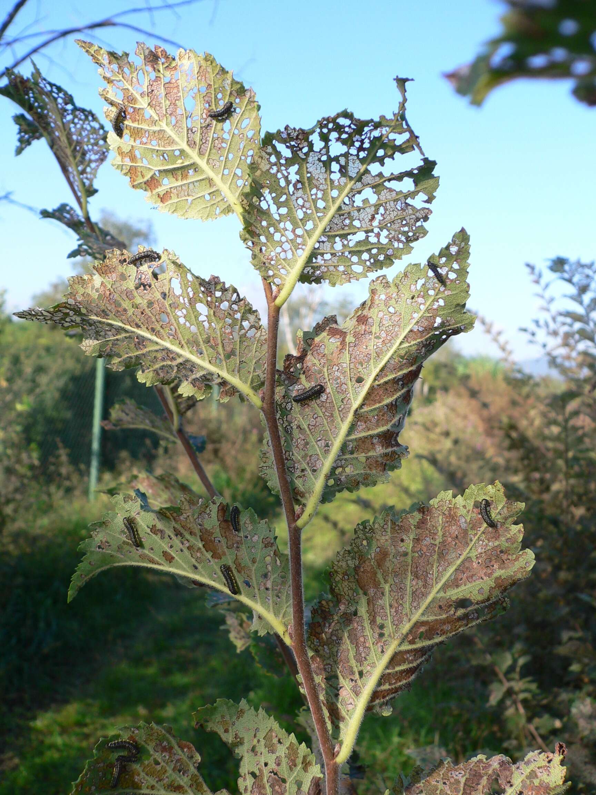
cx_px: 298
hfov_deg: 40.7
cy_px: 398
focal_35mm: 35
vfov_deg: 52.6
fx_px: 803
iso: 64
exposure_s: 1/100
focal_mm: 5.8
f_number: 5.6
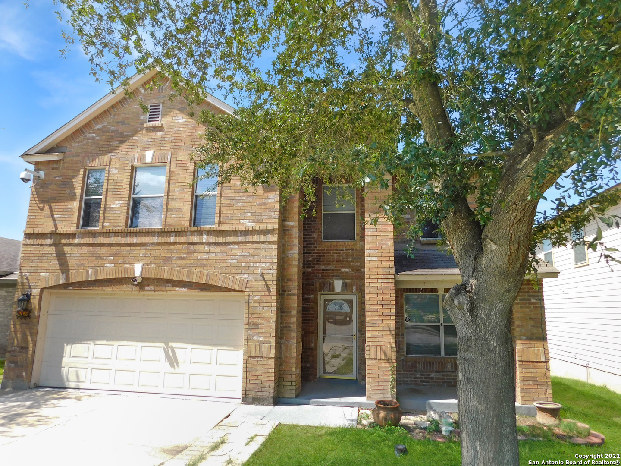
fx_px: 413
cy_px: 233
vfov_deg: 58.9
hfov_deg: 73.9
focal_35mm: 23
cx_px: 310
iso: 125
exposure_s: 1/640
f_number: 3
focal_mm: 4
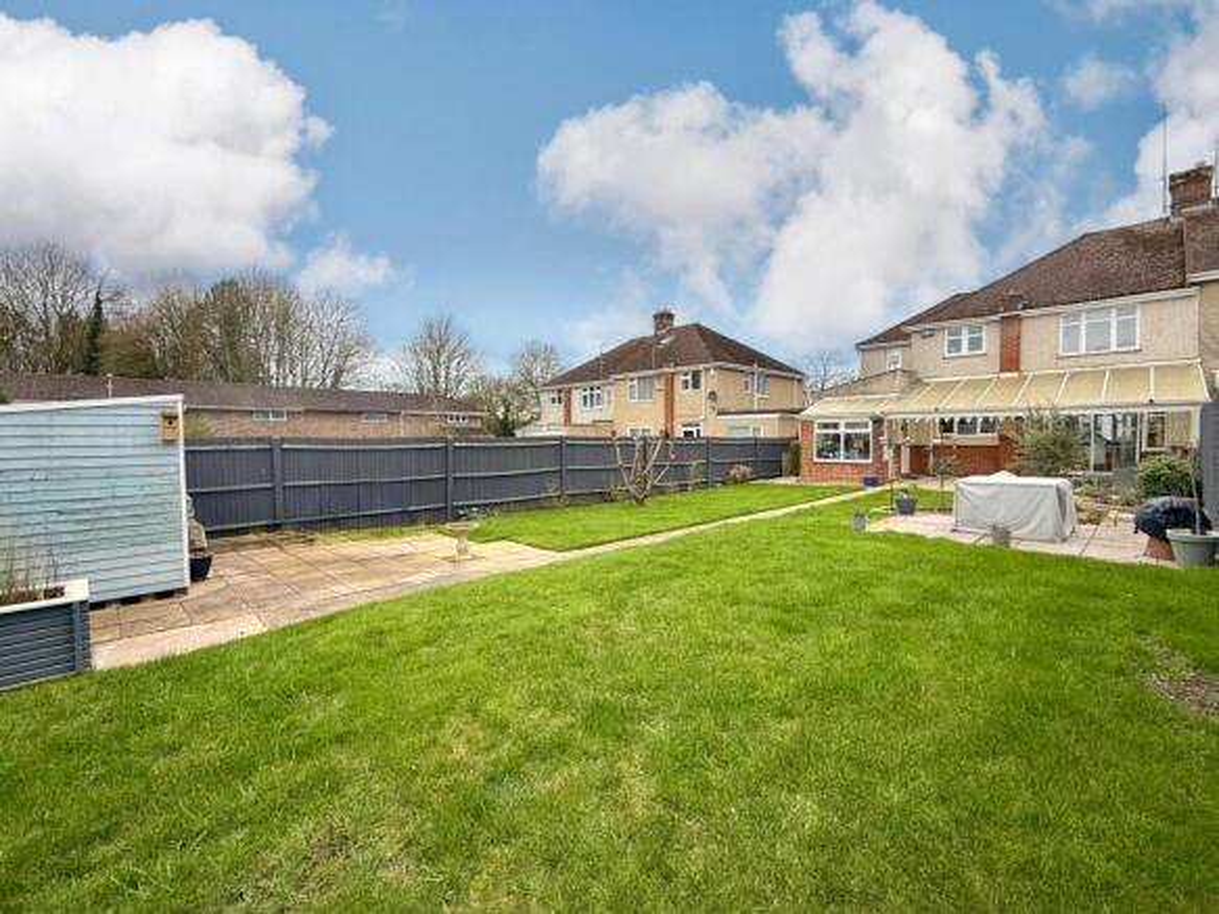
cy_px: 457
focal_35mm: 14
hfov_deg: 102.1
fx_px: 493
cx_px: 610
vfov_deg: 85.7
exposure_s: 1/333
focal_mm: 2.22
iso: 50
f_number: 2.2
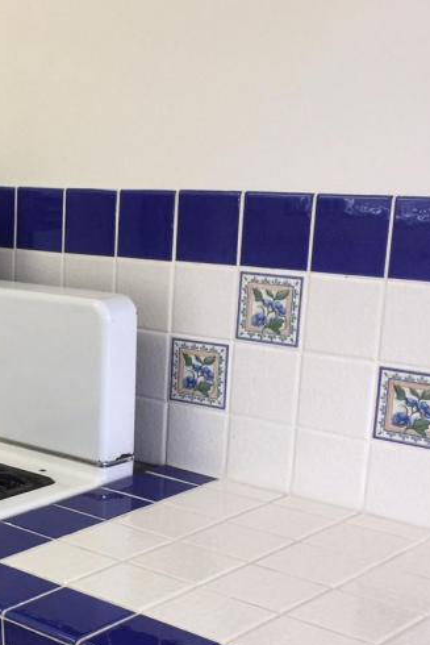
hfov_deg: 20.1
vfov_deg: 31.6
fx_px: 1128
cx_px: -99
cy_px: 441
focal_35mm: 63
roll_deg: +1.1
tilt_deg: -14.1
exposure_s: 1/30
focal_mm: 4.15
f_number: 2.2
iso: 40
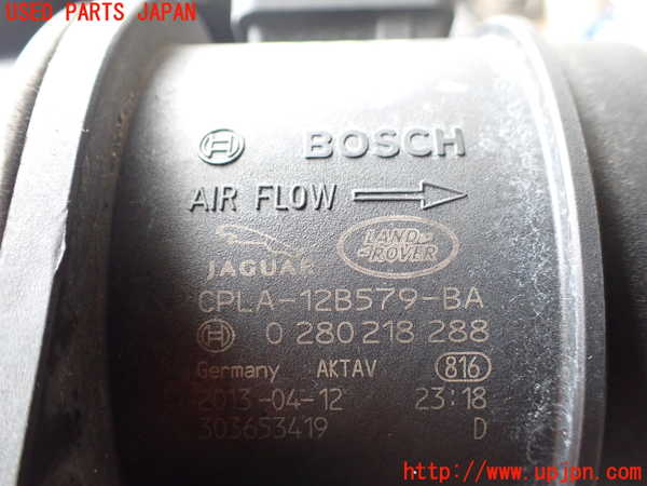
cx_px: 324
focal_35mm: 30
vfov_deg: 46.8
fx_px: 561
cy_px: 243
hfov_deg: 60.0
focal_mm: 5.4
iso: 800
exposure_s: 1/125
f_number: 2.3
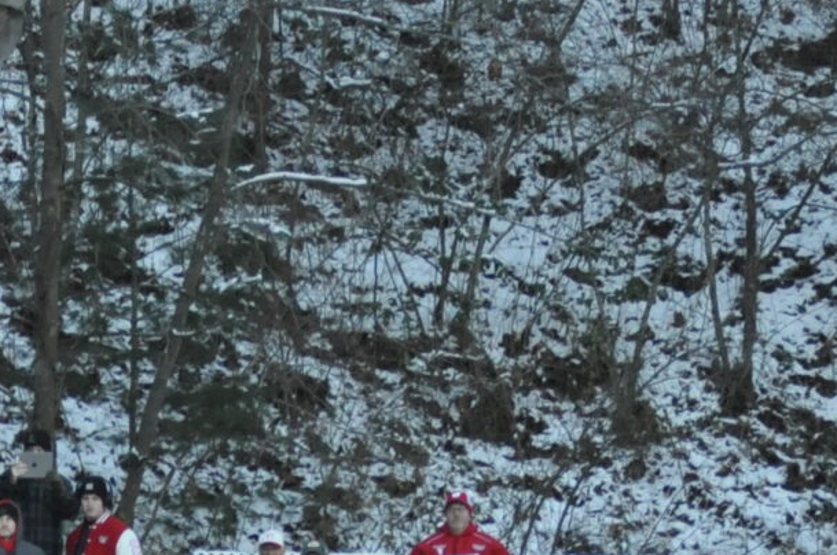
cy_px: 905
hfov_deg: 4.5
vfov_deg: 3.0
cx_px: -54
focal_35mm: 454
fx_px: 10539
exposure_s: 1/500
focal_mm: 72
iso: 800
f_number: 4.2
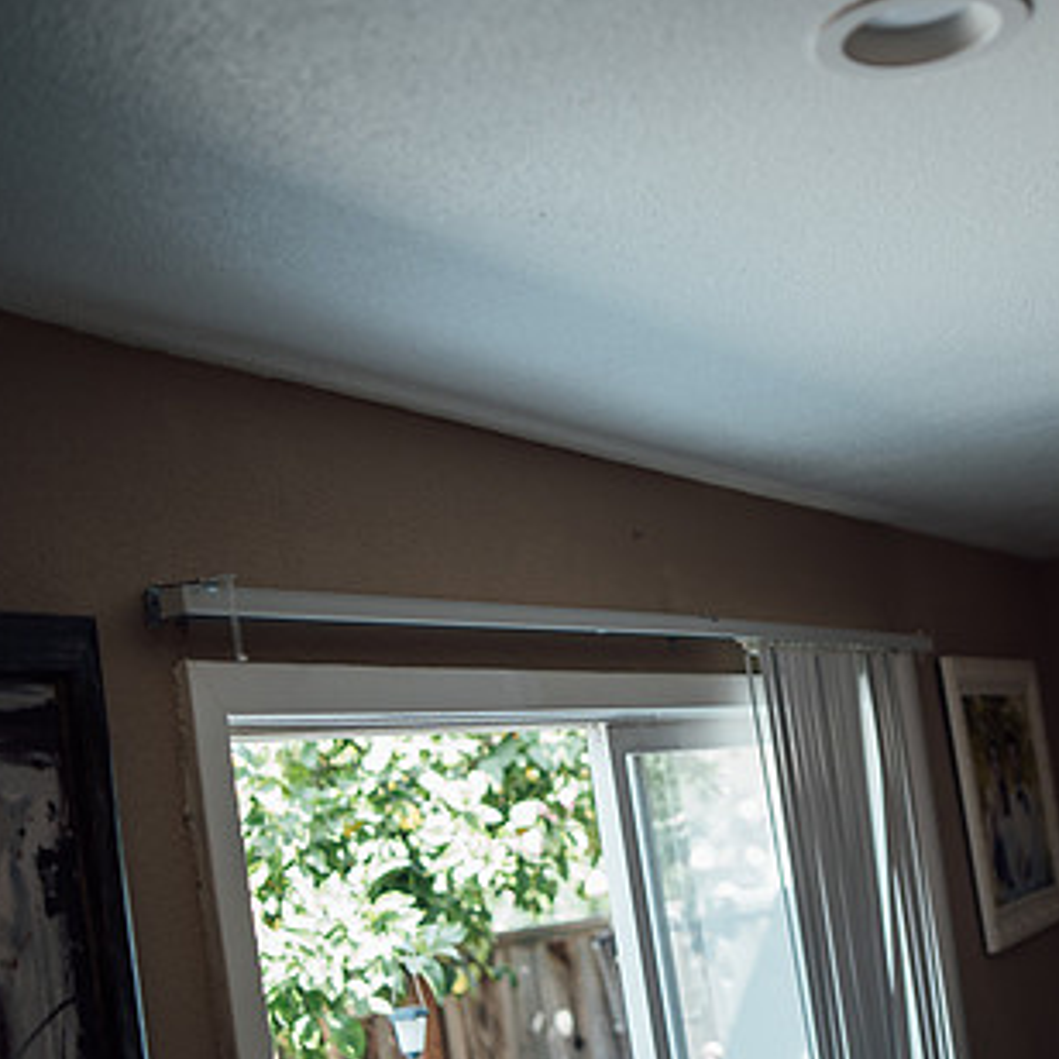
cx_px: 863
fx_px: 1938
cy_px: 552
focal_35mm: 56
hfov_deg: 29.8
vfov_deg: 30.6
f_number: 1.4
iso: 320
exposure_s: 1/640
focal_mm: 35
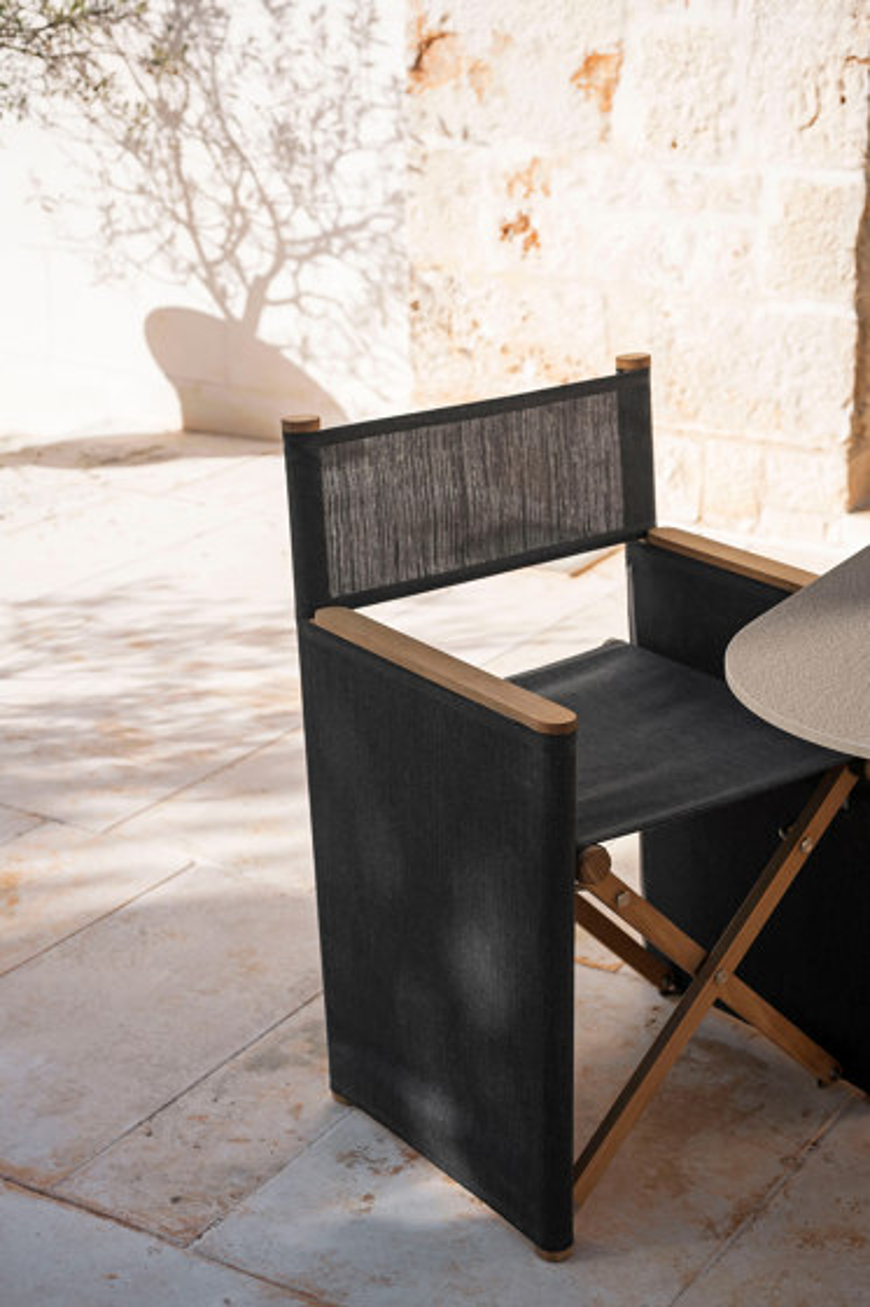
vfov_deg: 33.4
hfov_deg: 22.6
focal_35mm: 60
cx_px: 435
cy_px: 654
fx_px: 2176
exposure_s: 1/400
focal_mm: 60
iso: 100
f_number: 6.3
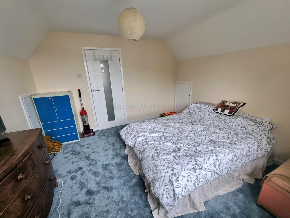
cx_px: 145
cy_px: 109
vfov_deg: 89.9
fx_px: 109
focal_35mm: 13
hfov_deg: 106.2
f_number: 2.2
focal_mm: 2.2
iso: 160
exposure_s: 1/60.2
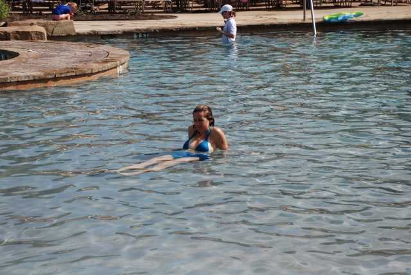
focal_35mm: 99
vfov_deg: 13.9
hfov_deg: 20.6
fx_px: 1131
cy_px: 138
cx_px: 206
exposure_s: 1/500
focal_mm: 66
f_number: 5.6
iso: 110
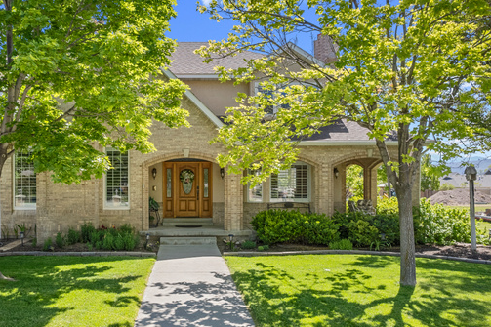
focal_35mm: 28
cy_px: 189
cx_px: 186
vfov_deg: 46.2
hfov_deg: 64.6
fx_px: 382
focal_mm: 8.38
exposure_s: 1/640
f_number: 2.8
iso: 100
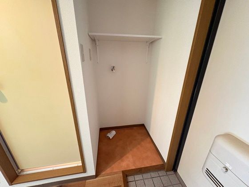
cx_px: 124
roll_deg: -0.2
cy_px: 94
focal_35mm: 14
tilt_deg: -20.0
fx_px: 101
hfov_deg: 102.1
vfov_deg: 85.7
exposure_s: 1/40
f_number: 2.2
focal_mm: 2.22
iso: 640
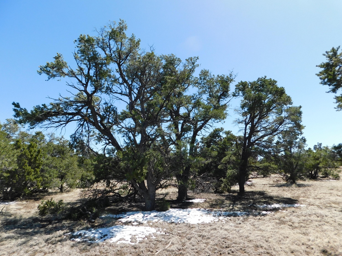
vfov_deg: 58.9
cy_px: 128
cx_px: 171
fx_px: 227
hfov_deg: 73.9
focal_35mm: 23
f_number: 3
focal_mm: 4
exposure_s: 1/1000
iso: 125
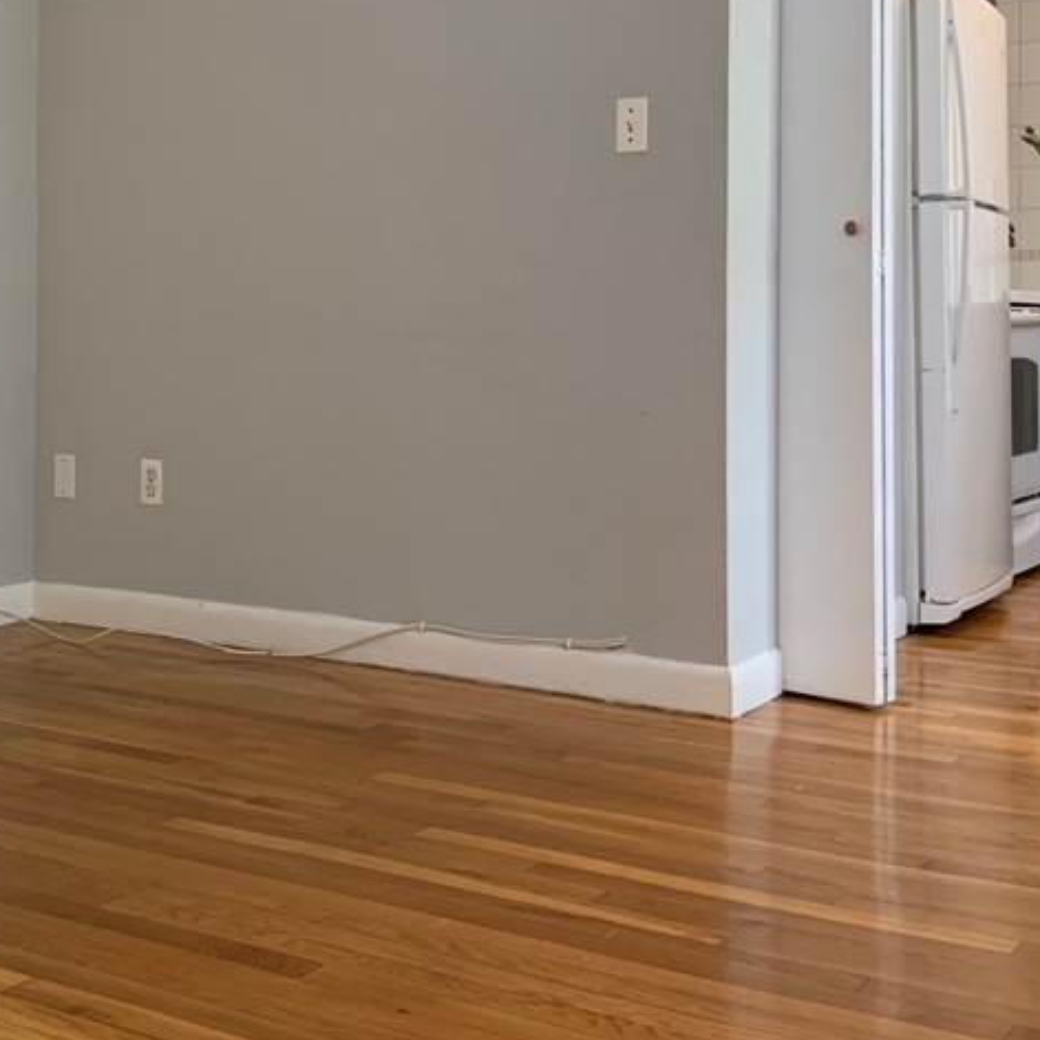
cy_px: 338
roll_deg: +0.2
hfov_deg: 33.9
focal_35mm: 50
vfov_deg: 33.7
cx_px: 393
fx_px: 1700
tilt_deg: +0.3
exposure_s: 1/60
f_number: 1.8
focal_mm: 4.25
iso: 250
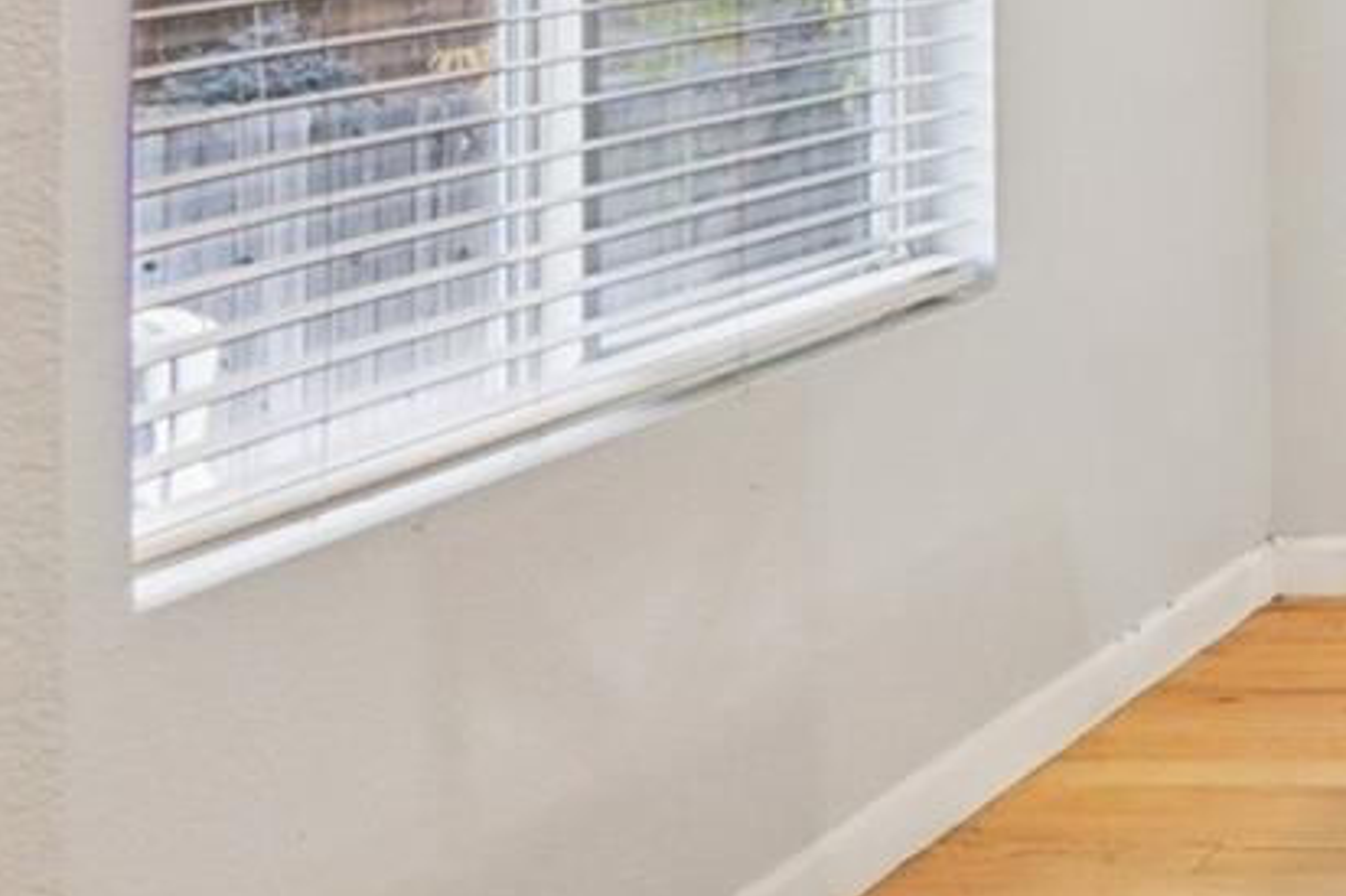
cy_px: -173
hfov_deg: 20.5
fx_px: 2317
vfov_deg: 20.5
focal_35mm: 62
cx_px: 2523
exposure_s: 1/6
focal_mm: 11
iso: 400
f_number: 8
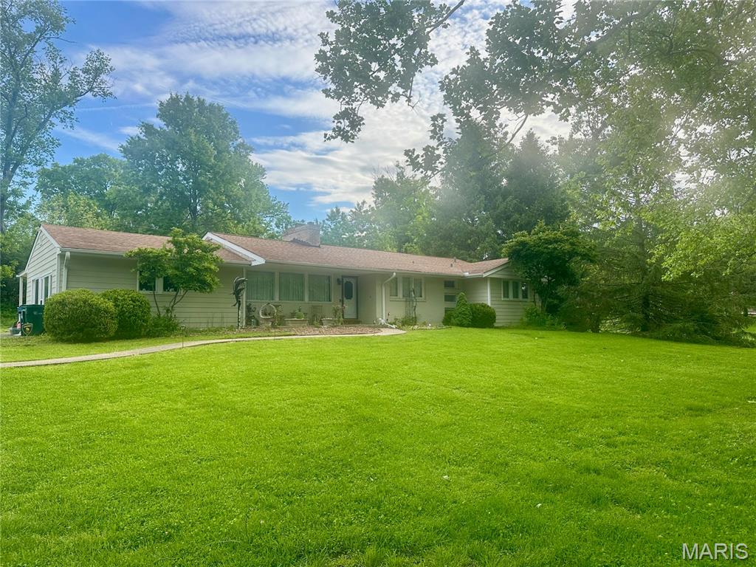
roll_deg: +0.2
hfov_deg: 71.6
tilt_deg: +5.1
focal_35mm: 24
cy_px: 284
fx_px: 524
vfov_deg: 56.8
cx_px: 378
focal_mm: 6.86
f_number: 1.78
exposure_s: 1/1613
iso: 80
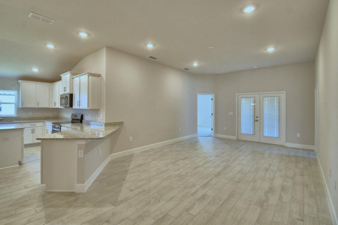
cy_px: 105
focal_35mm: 16
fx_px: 150
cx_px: 159
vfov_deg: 73.6
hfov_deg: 96.7
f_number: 4.5
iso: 400
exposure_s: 1/50
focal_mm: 10
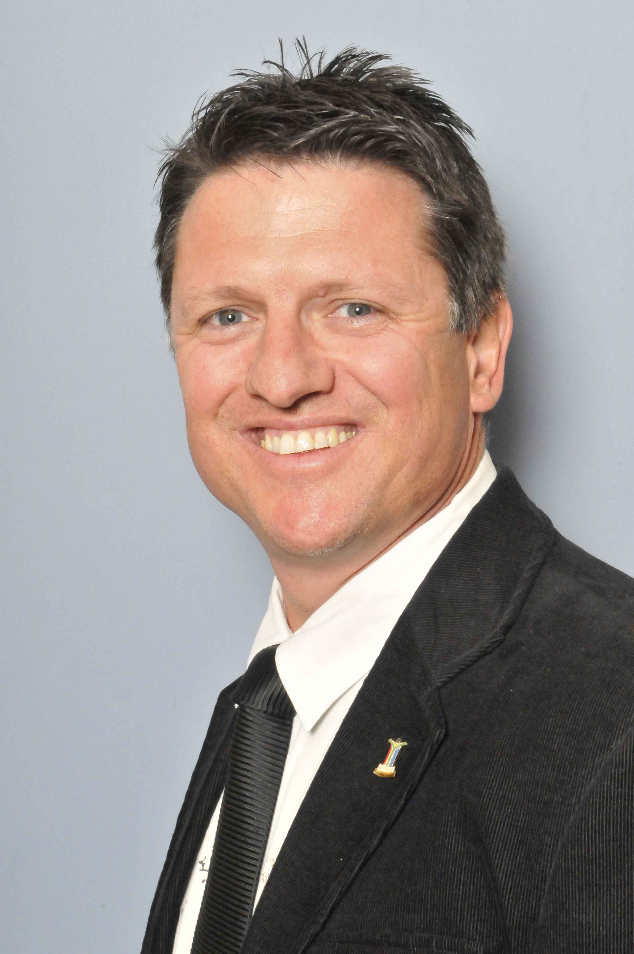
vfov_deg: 19.5
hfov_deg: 13.0
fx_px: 2781
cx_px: 317
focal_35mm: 105
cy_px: 477
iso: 3200
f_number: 20
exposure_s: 1/250
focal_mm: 70
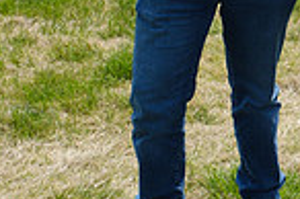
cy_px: -114
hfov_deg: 13.8
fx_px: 1124
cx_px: 520
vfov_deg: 9.8
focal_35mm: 135
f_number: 5.6
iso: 200
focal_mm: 22.7
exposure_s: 1/500
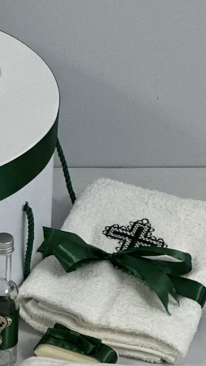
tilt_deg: -36.9
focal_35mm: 247
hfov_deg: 4.9
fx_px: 2401
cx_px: -129
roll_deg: +0.6
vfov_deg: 8.7
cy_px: 368
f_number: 2.8
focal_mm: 9
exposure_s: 1/100
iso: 200
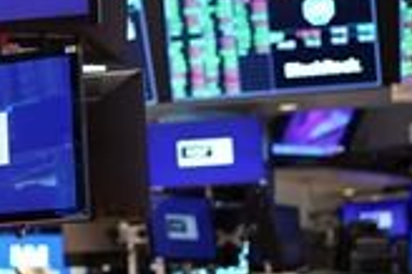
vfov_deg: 9.8
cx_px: -93
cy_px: 104
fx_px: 1589
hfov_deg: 14.3
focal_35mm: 139
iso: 1600
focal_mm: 35
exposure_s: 1/200
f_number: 1.8
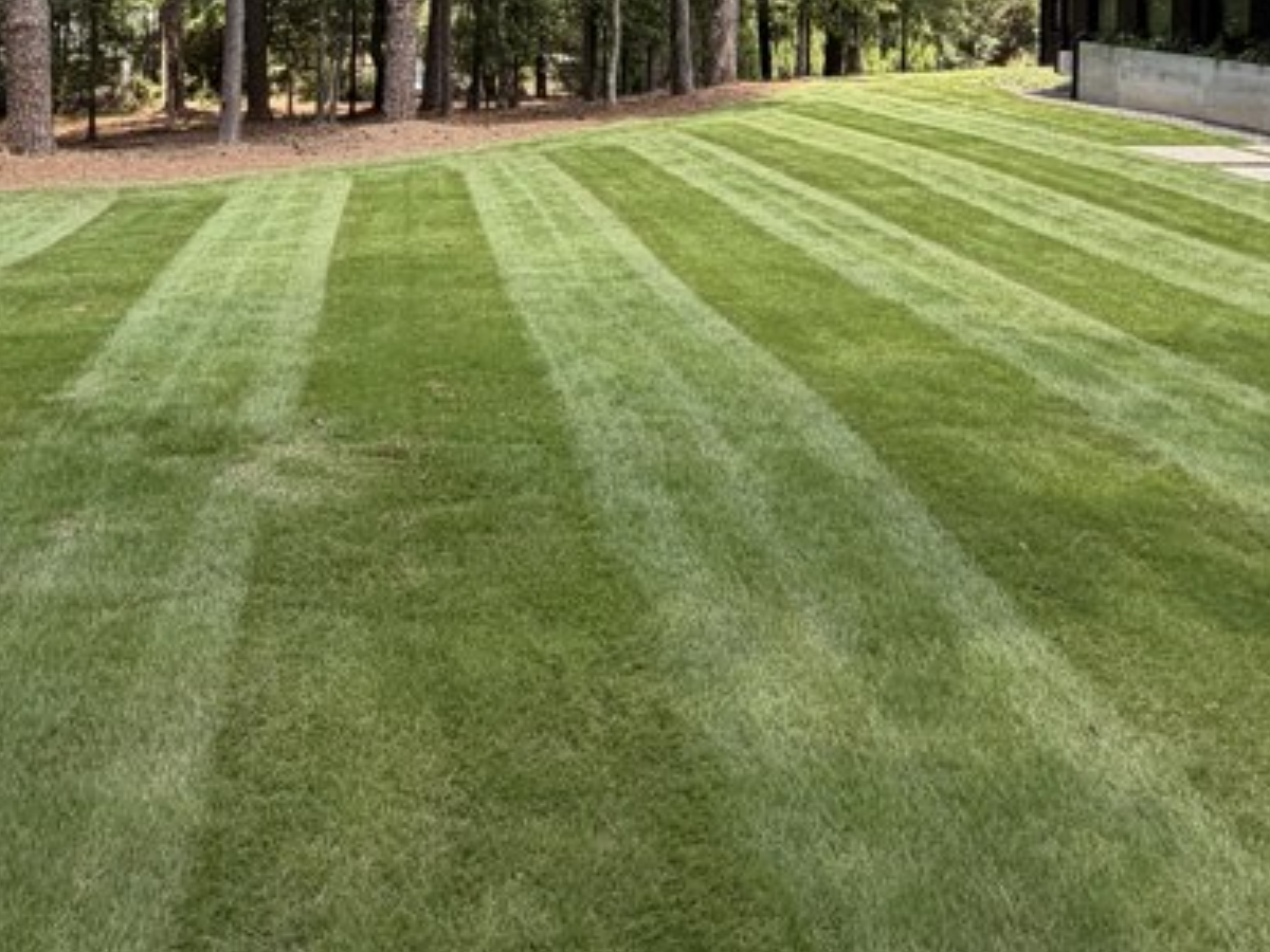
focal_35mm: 35
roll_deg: -1.0
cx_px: 492
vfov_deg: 35.9
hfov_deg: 52.2
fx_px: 1284
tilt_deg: +1.4
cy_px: -41
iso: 50
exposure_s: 1/323
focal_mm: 2.22
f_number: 2.2
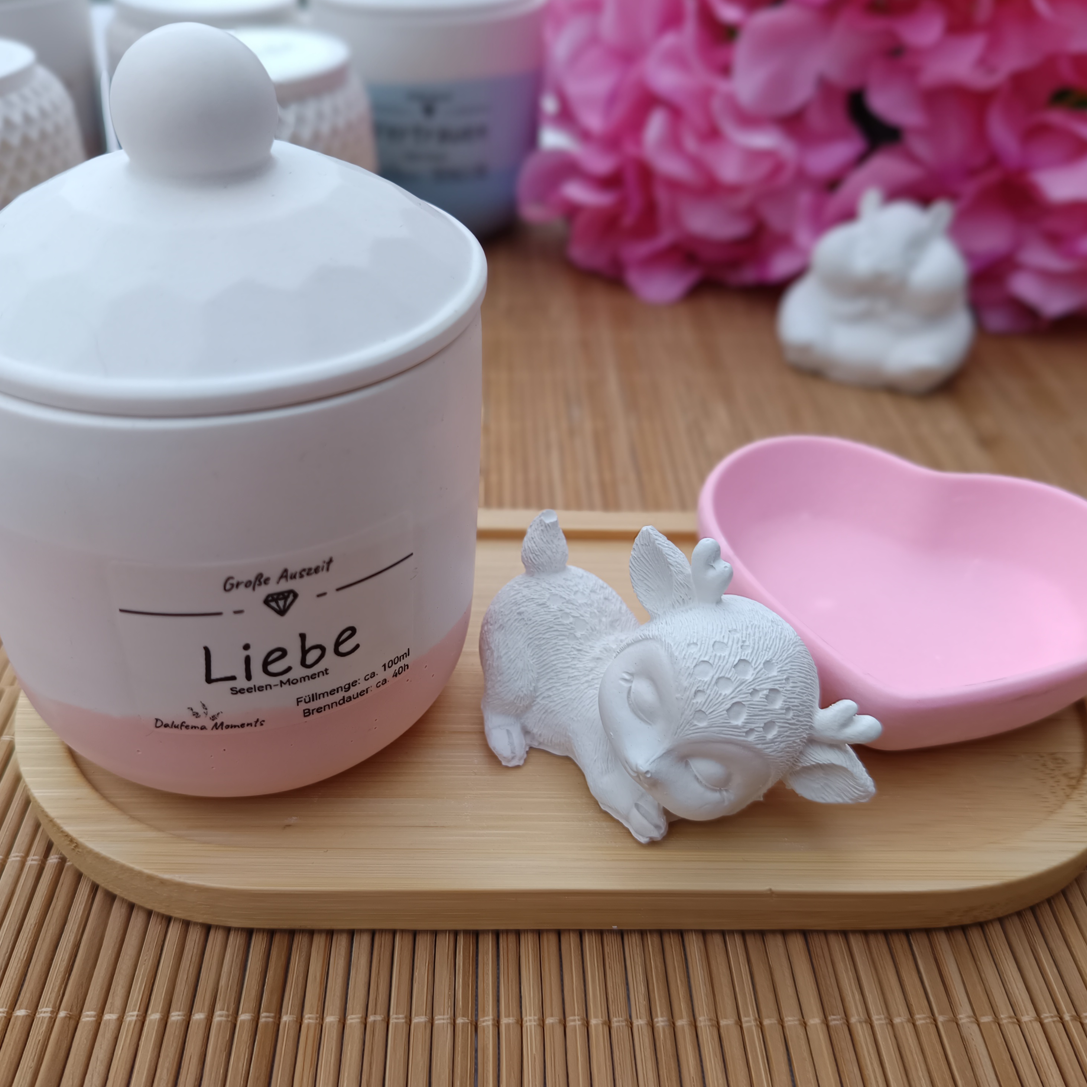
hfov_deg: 55.6
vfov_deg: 55.6
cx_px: 505
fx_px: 1030
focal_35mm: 29
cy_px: 549
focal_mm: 5.31
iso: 50
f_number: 1.7
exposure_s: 1/481
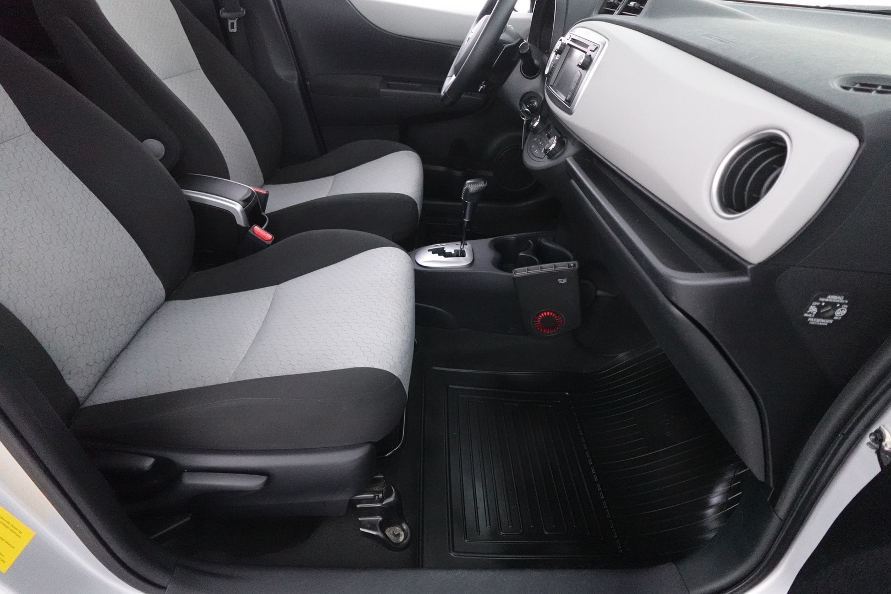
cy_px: 297
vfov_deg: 61.9
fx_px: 495
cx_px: 446
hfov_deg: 84.0
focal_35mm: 20
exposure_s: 1/80
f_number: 2
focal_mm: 7.6
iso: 4000
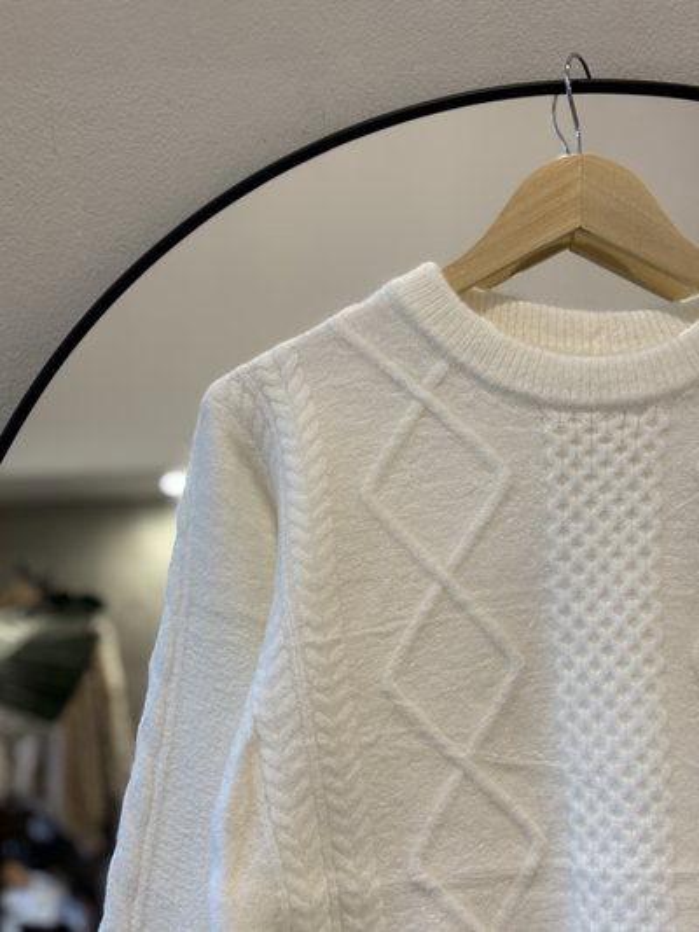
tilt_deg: -2.9
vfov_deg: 36.8
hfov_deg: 28.0
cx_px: 350
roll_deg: +0.8
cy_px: 466
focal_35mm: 52
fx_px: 1399
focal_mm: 5.96
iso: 40
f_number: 1.6
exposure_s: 1/50
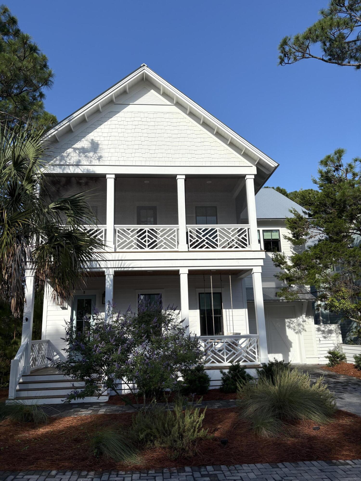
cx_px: 180
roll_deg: +1.2
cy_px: 240
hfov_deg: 53.1
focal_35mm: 26
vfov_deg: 67.3
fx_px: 362
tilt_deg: +18.1
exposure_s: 1/4329
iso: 50
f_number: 1.6
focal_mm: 5.96
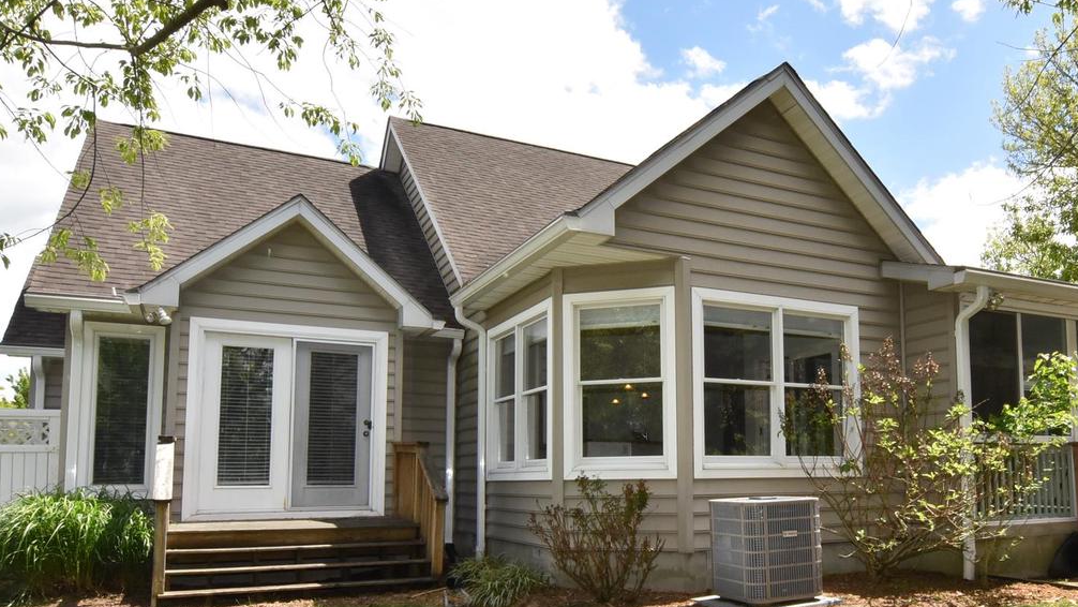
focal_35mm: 27
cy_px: 409
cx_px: 660
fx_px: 772
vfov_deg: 42.3
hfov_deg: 69.0
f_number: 22
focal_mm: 12
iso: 800
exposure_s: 1/200
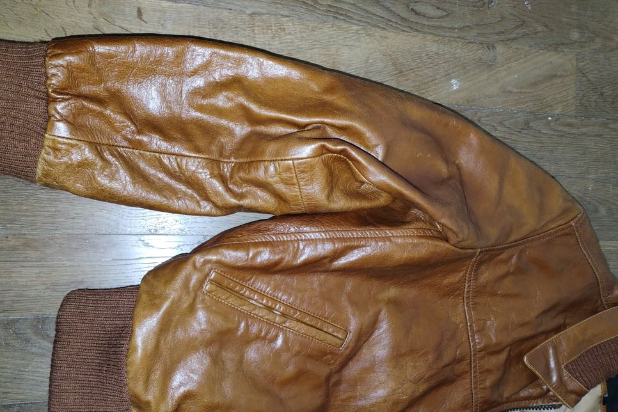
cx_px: 305
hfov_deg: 65.5
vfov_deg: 46.3
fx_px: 481
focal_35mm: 28
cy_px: 230
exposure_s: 1/25
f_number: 1.8
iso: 1465
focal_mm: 4.75
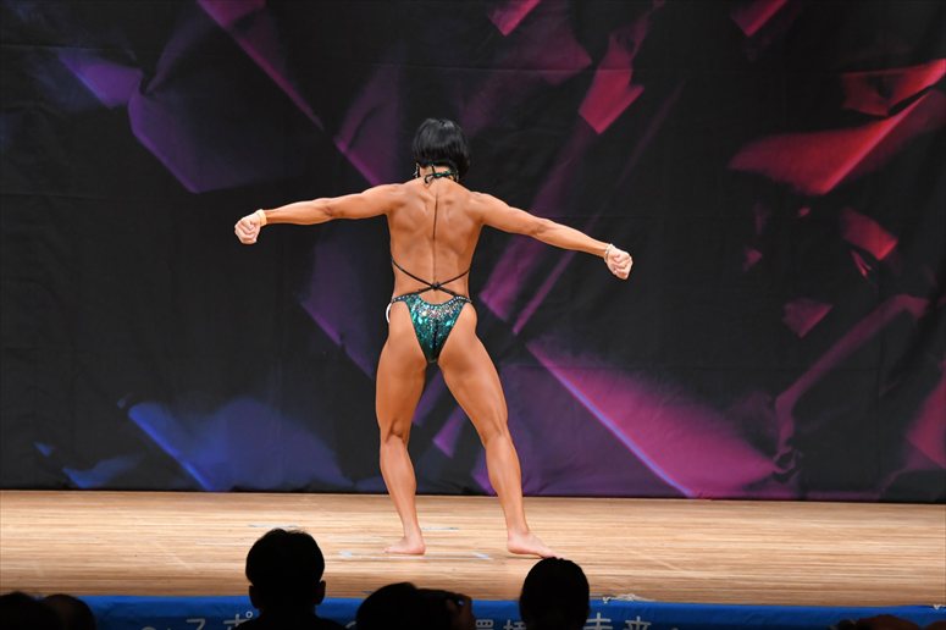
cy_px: 315
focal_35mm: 255
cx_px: 473
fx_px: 6698
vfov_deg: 5.4
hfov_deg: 8.1
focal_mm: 170
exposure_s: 1/400
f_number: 5.6
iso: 3200
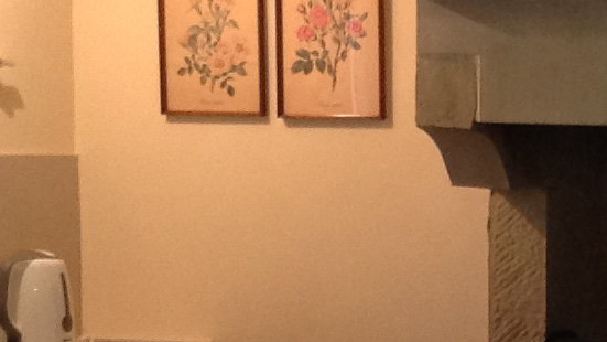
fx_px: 2720
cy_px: 284
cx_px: 909
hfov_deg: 12.1
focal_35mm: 169
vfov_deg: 7.2
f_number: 2.4
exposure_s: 1/25
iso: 64
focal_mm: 3.3
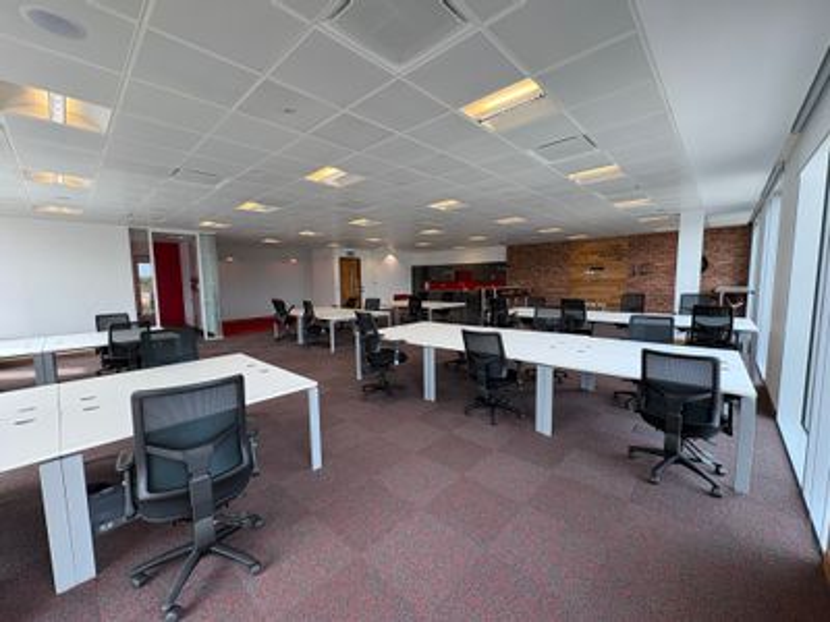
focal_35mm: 14
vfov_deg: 85.7
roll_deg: +1.2
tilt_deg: -5.5
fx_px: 336
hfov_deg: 102.1
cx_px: 415
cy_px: 311
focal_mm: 2.22
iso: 80
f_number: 2.2
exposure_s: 1/99
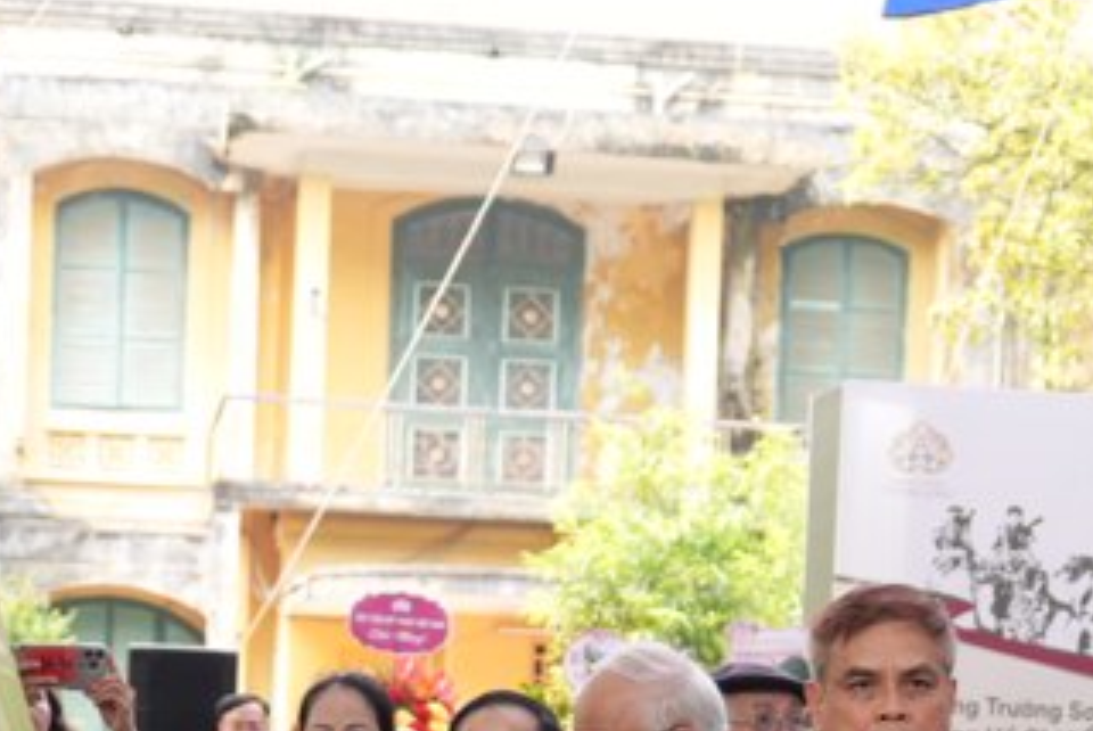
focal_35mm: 102
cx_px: 444
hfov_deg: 20.0
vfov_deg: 13.1
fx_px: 3100
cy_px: 905
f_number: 2.8
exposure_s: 1/640
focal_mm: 34
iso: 500
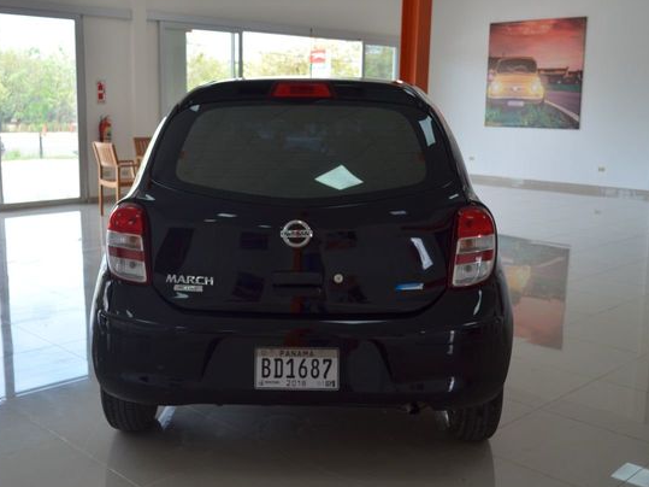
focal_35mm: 41
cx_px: 290
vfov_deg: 35.1
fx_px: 769
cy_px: 252
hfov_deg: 45.7
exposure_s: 1/400
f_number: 4
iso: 500
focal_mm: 24
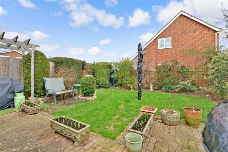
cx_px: 114
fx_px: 95
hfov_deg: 100.4
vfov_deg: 77.3
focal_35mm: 15
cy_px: 76
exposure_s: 1/125
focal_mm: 10
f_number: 8
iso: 200
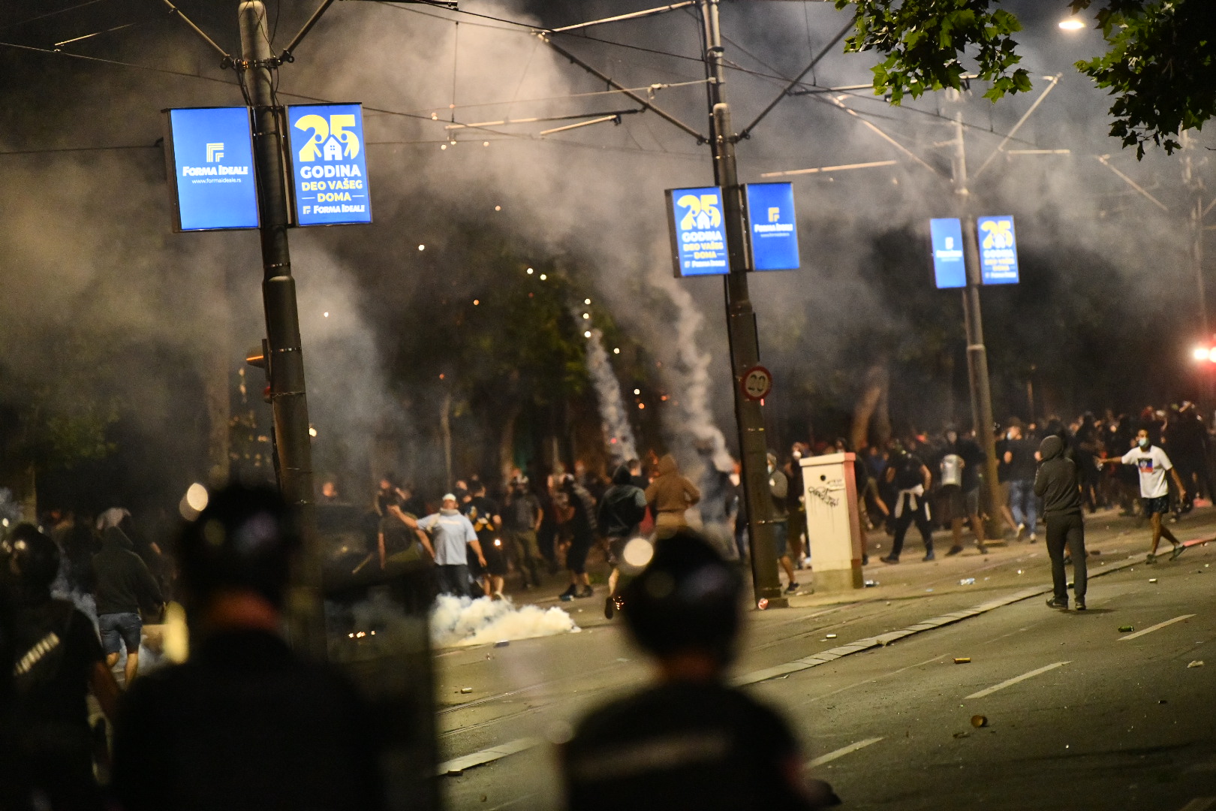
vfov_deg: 6.9
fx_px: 6755
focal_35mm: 200
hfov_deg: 10.3
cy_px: 406
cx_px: 608
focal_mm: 200
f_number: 2.8
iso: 10000
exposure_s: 1/200
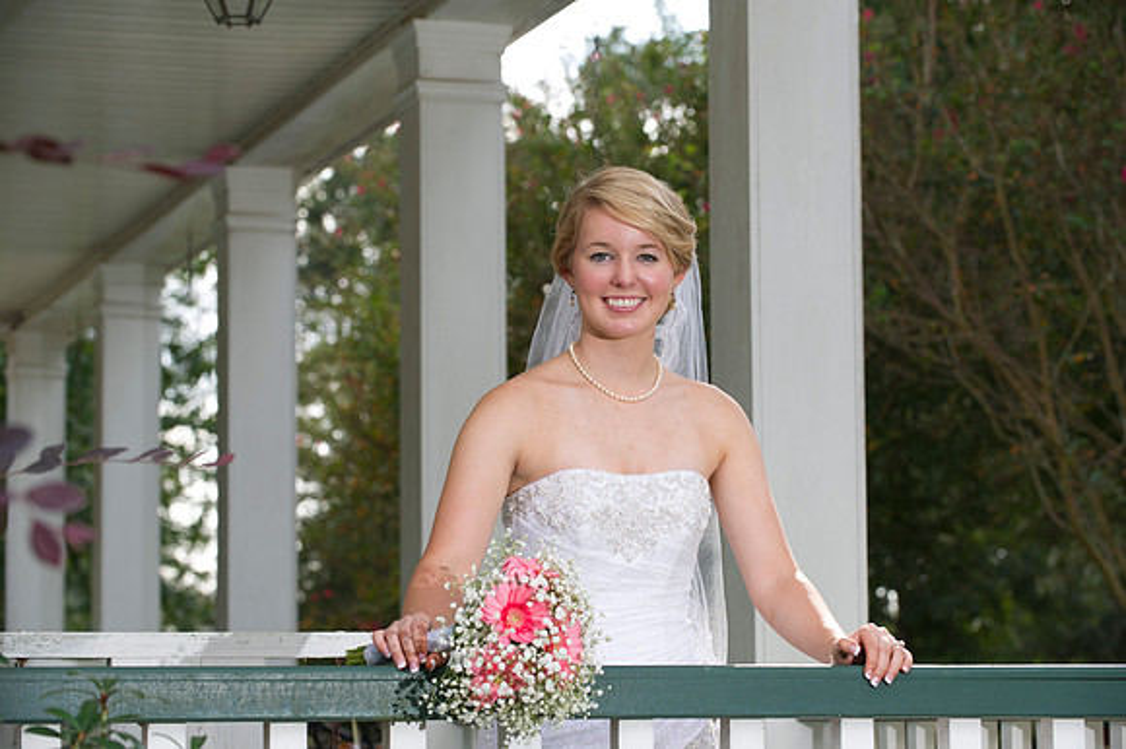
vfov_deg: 13.0
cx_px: 563
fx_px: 3282
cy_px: 374
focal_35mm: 105
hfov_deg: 19.5
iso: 250
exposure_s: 1/160
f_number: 5.6
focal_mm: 105
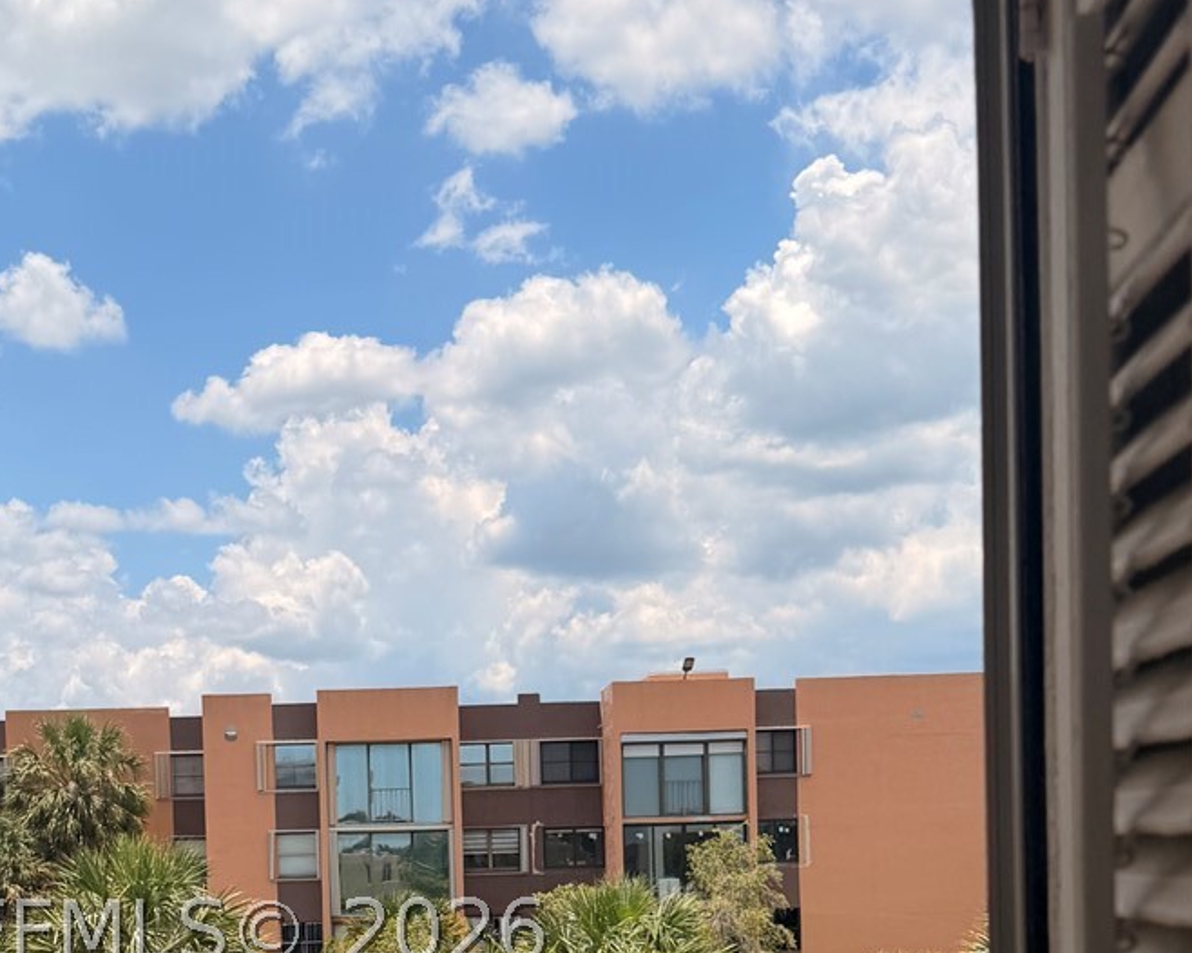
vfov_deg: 25.5
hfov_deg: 32.9
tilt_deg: -1.0
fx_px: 2010
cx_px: 440
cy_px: 931
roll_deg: +1.4
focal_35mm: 57
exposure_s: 1/6711
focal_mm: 6.76
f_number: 1.78
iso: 80
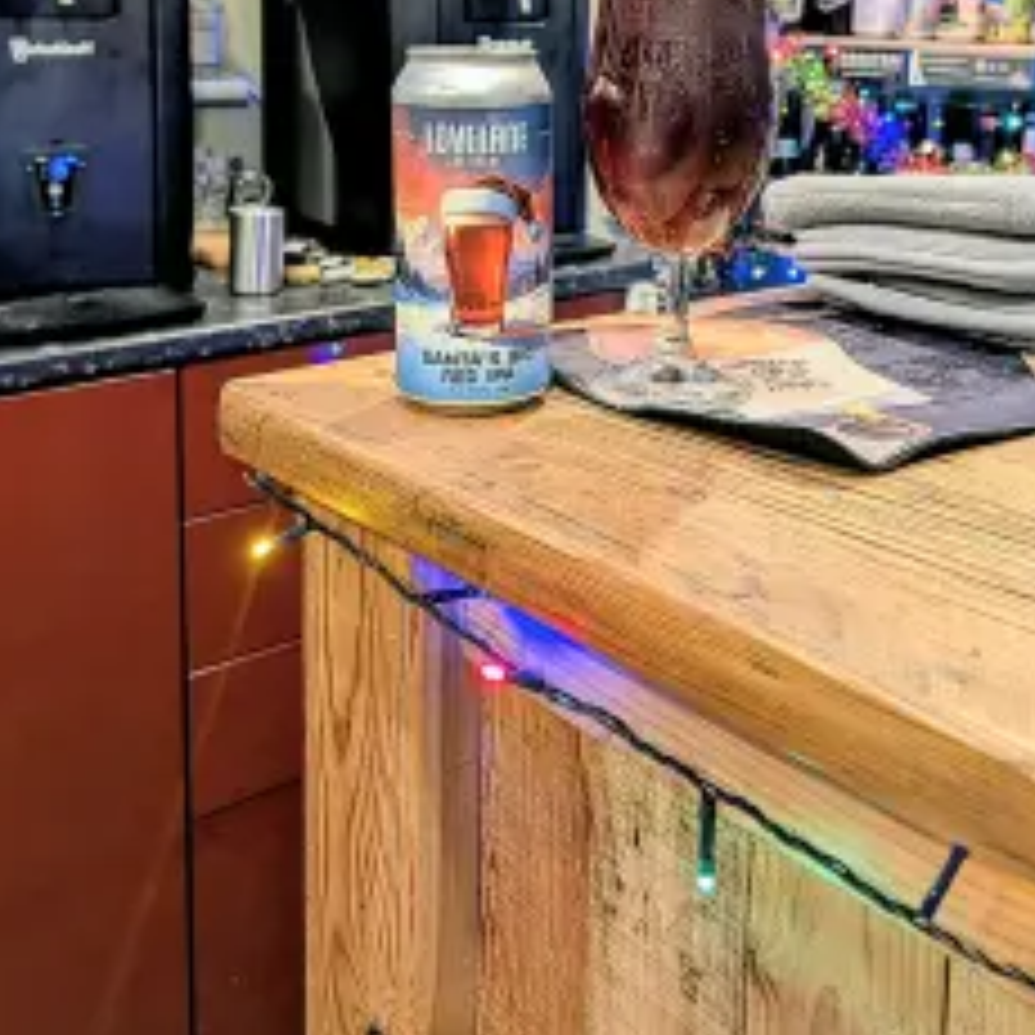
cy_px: 212
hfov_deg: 44.8
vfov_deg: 42.9
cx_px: 601
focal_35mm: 37
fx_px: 1252
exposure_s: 1/28.8
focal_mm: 6.9
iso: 178
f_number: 1.68
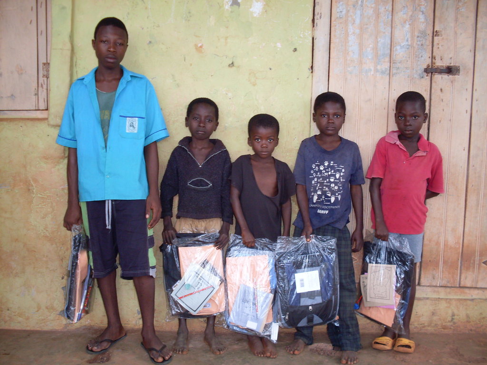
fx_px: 535
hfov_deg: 49.0
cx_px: 244
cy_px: 182
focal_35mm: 38
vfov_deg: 37.7
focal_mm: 6.3
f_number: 2.8
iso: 100
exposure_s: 1/45
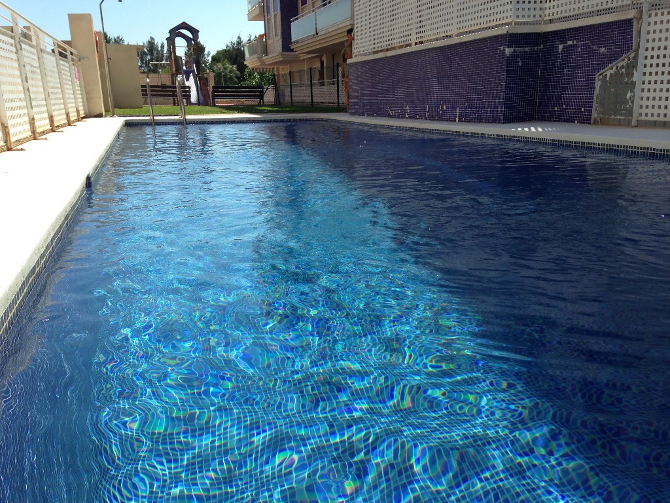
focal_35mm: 33
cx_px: 335
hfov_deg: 55.4
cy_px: 252
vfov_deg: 42.9
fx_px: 639
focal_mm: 4.13
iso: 50
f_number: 2.4
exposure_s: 1/1595
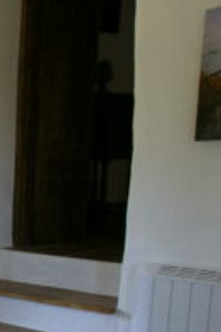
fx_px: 701
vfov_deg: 25.0
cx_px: -342
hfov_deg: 12.8
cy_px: 357
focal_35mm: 76
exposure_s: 1/30
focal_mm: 13
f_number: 5
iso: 125
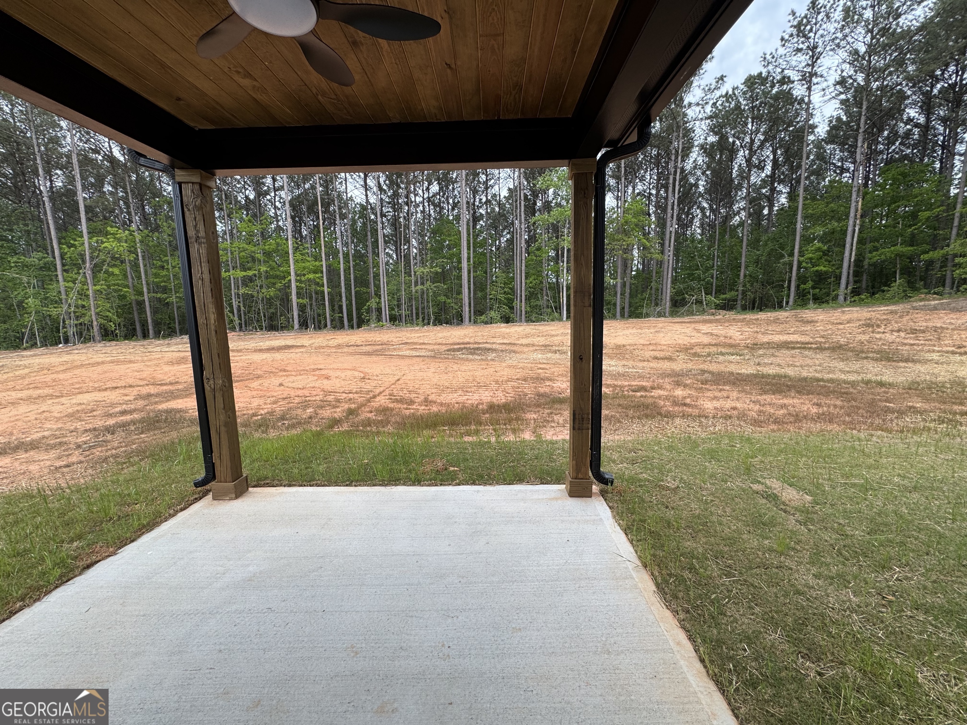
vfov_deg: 85.7
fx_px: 391
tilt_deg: -6.8
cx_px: 484
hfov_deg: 102.1
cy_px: 362
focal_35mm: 14
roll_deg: +0.2
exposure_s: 1/359
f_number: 2.2
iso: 40
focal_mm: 2.22
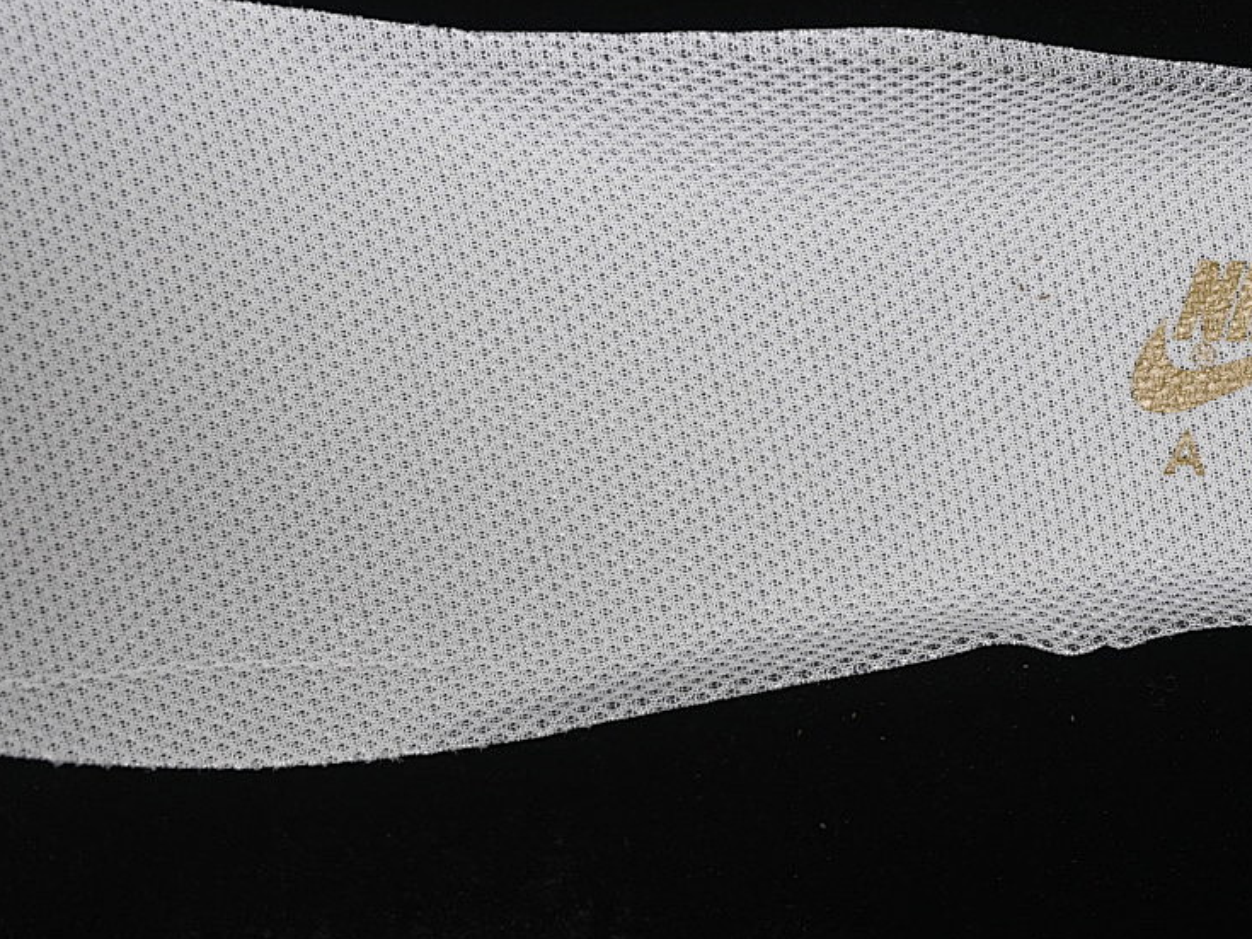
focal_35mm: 106
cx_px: 629
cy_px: 400
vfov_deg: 14.0
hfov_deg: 18.6
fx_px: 3833
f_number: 7.1
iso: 160
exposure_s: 1/60
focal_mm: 50
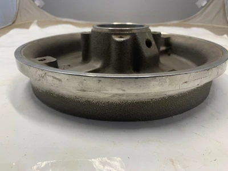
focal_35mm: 26
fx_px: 171
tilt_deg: -22.3
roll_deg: -1.2
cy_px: 86
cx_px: 114
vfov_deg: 53.1
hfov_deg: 67.3
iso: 64
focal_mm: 4.25
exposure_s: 1/121
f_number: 1.8
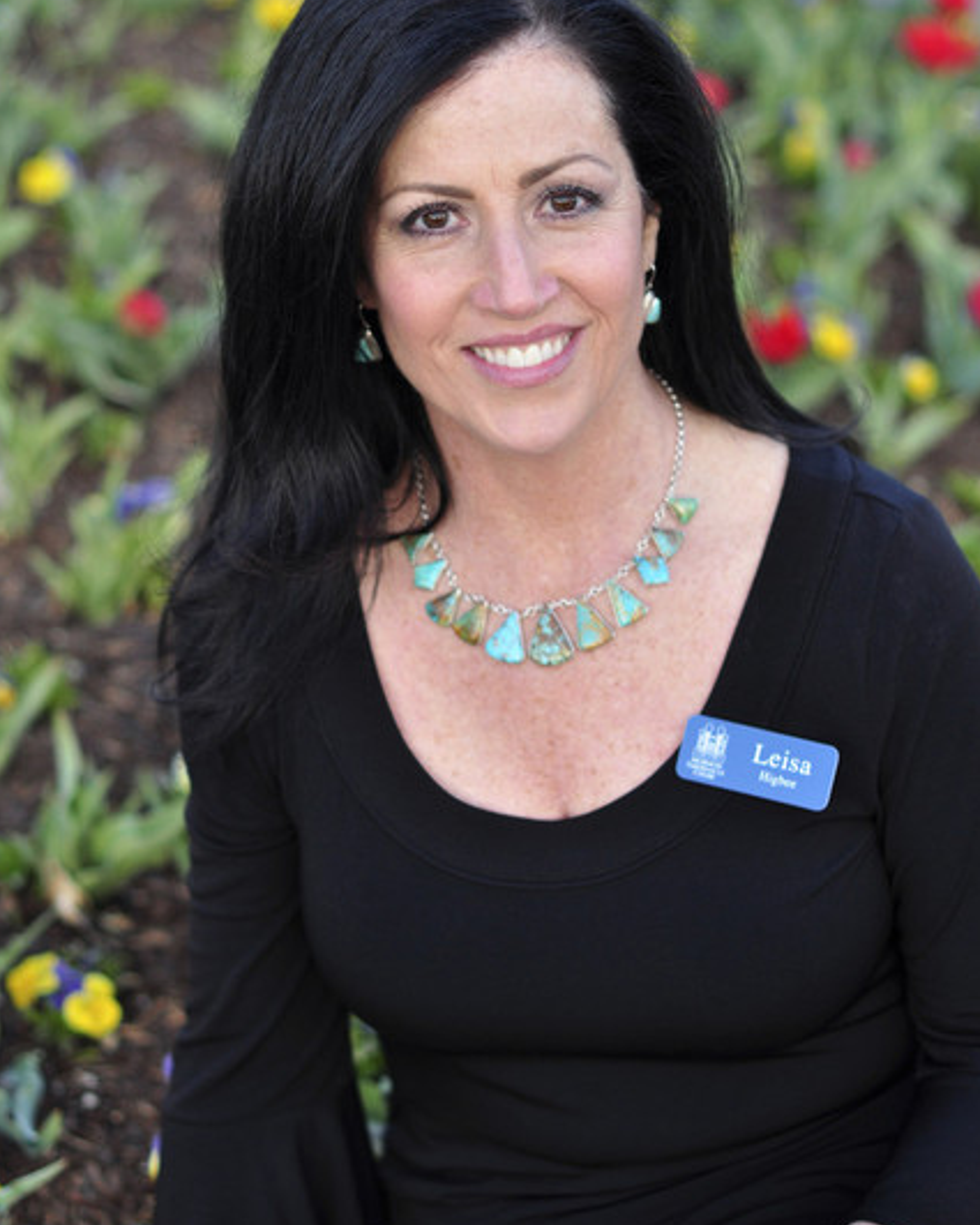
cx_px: 489
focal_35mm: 86
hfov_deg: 17.9
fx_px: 3117
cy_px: 584
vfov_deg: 22.2
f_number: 2
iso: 200
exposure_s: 1/160
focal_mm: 50
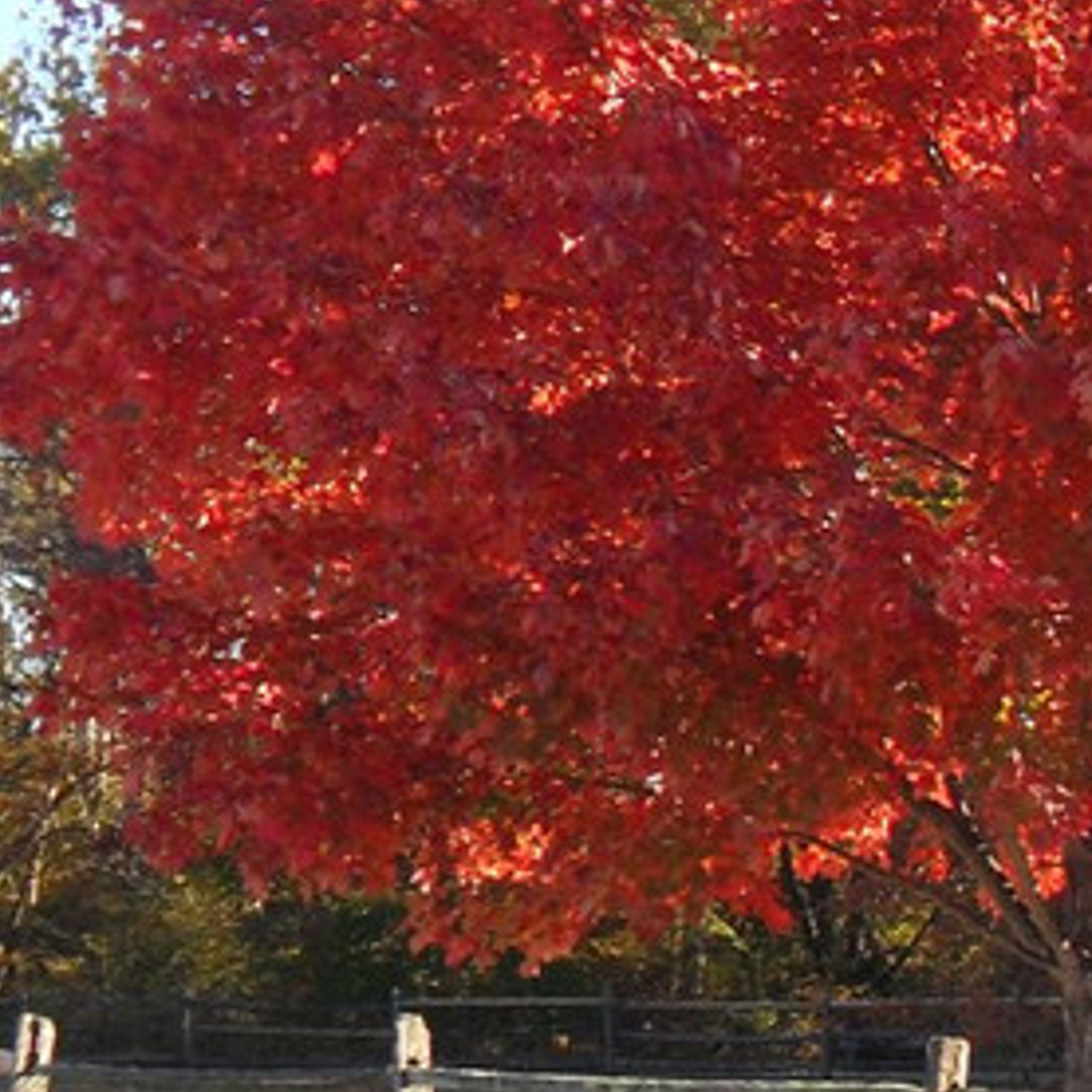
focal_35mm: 119
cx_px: 2095
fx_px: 4247
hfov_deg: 13.0
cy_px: 1297
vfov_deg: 14.2
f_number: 2.8
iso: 100
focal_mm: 6.2
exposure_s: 1/350
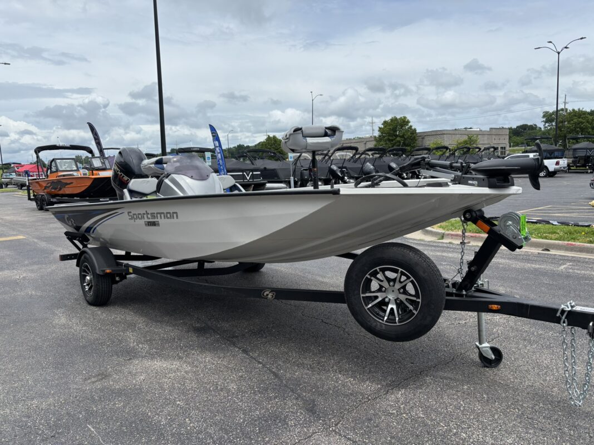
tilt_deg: -7.7
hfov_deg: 67.3
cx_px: 297
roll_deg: +2.5
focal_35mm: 26
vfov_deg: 53.1
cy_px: 222
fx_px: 446
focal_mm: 5.96
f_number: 1.6
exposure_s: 1/4255
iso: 50
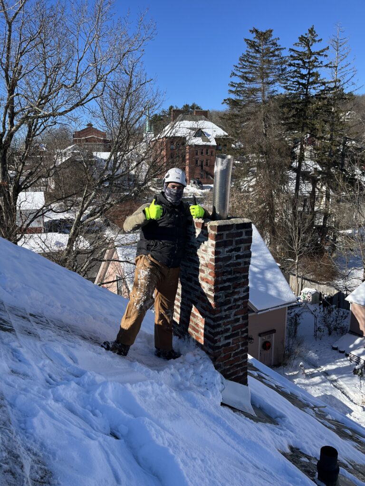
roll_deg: +0.0
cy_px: 243
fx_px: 366
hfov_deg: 53.1
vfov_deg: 67.3
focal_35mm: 26
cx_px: 182
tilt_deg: -12.4
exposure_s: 1/2825
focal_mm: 5.1
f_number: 1.6
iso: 50
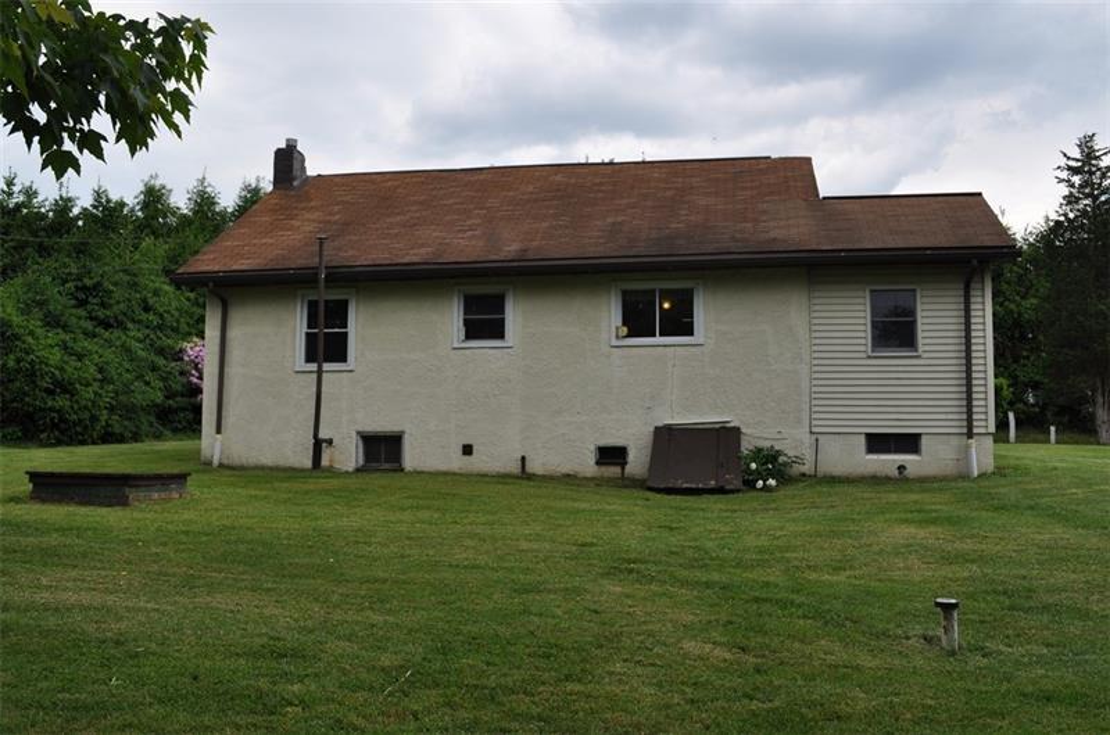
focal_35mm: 36
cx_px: 555
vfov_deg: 36.7
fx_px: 1108
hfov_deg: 53.2
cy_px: 368
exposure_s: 1/320
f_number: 9
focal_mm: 24
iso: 200
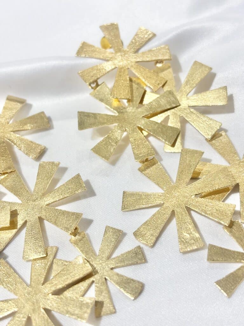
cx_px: 122
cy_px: 163
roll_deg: +8.5
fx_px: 489
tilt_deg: -31.1
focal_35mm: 52
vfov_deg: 36.8
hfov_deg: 28.0
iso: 32
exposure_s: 1/236
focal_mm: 5.96
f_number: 1.6
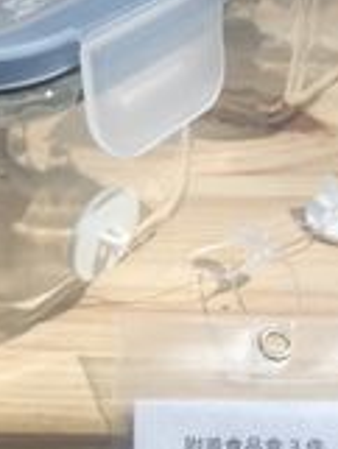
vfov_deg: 23.2
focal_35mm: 84
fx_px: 1092
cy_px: 181
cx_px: 109
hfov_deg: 17.5
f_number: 2.2
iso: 32
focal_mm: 4.15
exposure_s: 1/50
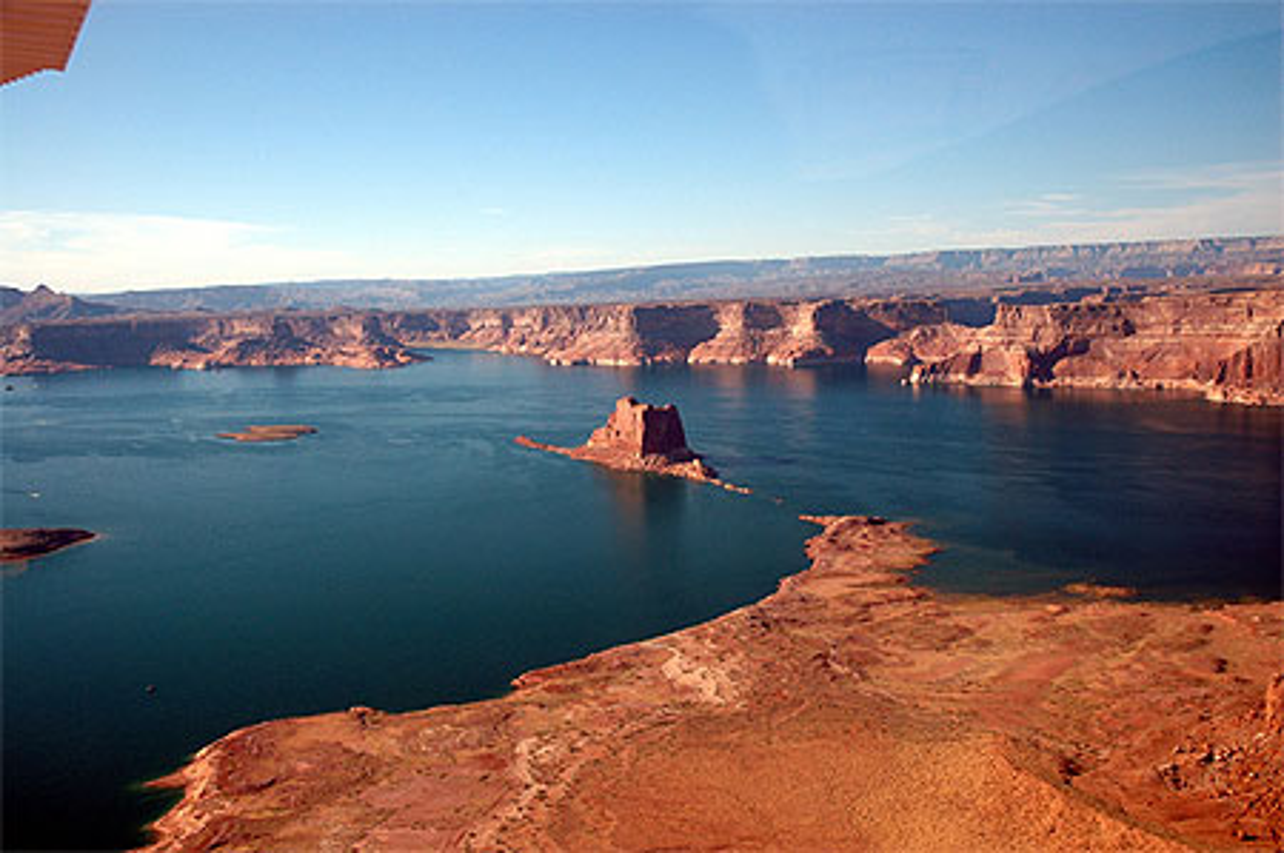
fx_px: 1283
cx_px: 642
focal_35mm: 36
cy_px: 426
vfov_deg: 36.8
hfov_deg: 53.2
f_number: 7.1
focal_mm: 24
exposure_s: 1/200
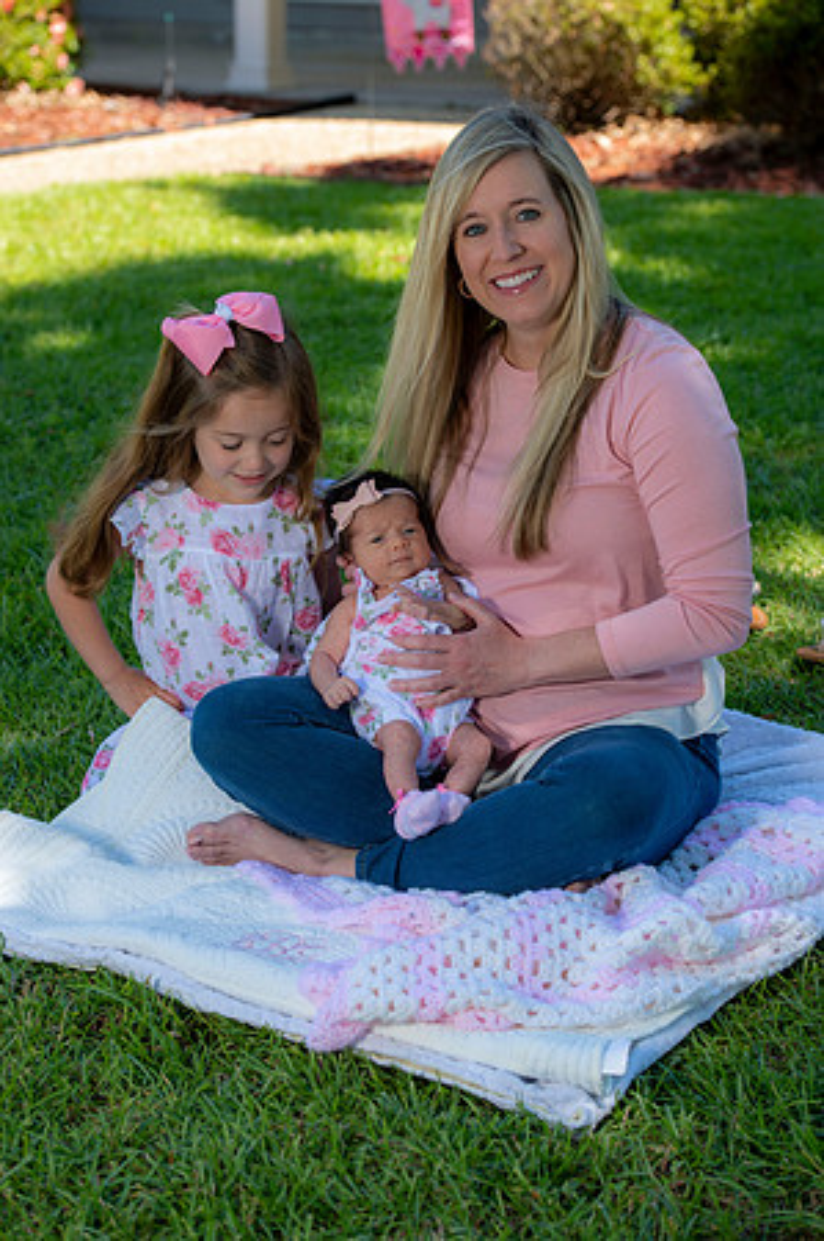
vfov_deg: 22.6
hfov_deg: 15.2
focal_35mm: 90
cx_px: 412
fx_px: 3097
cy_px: 620
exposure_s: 1/160
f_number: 5.6
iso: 100
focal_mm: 90
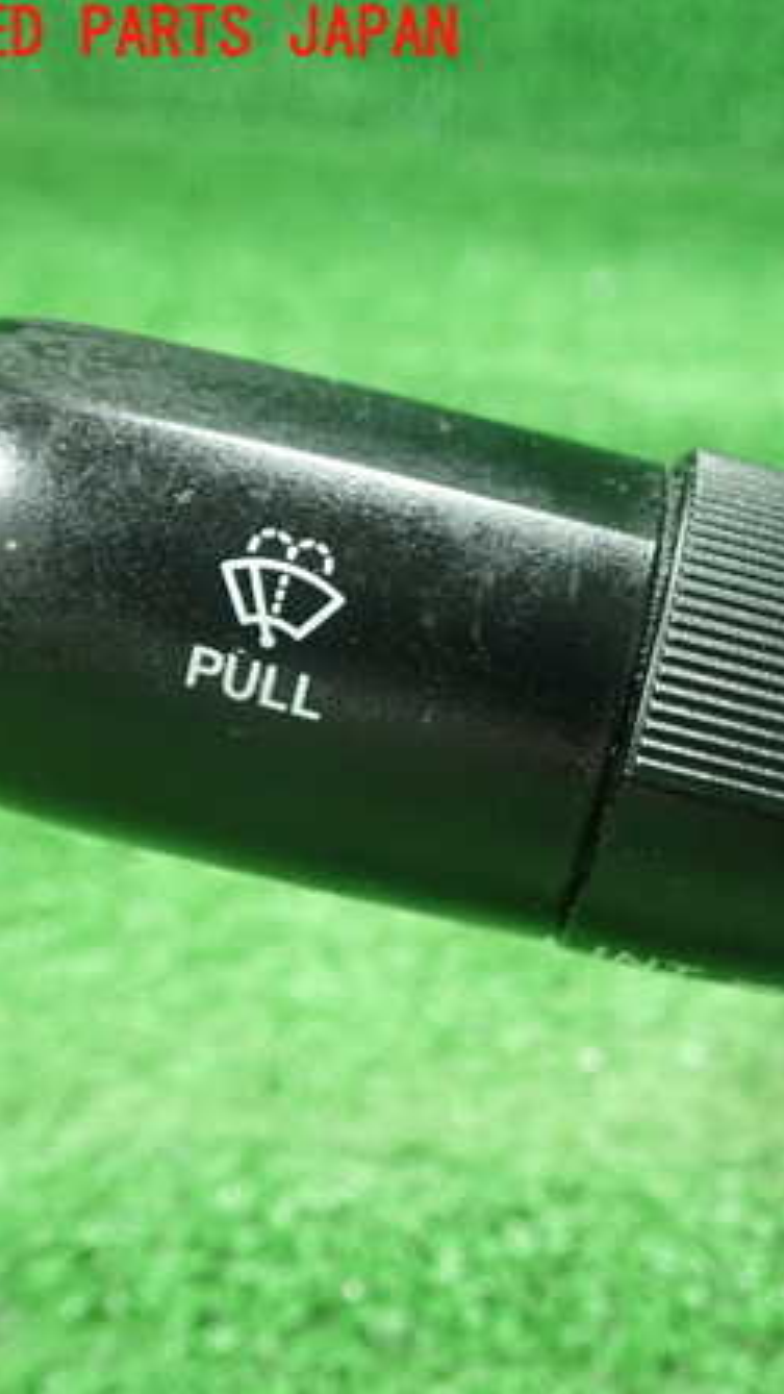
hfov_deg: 25.4
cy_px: 700
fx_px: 1626
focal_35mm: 44
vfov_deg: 46.4
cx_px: 828
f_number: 2.3
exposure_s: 1/100
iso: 800
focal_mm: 5.5
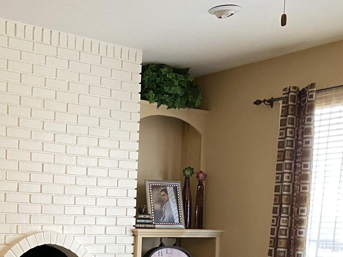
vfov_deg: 24.4
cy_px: 261
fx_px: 565
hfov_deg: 32.2
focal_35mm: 57
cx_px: 35
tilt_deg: -2.5
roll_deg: -1.3
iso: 400
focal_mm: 4.25
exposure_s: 1/60
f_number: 1.8
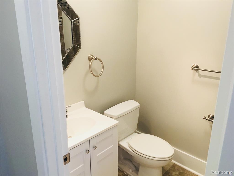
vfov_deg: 48.2
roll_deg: +0.2
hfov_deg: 61.7
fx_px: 196
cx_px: 117
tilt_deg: -17.1
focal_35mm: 29
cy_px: 88
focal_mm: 4.15
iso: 40
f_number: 2.2
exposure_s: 1/30
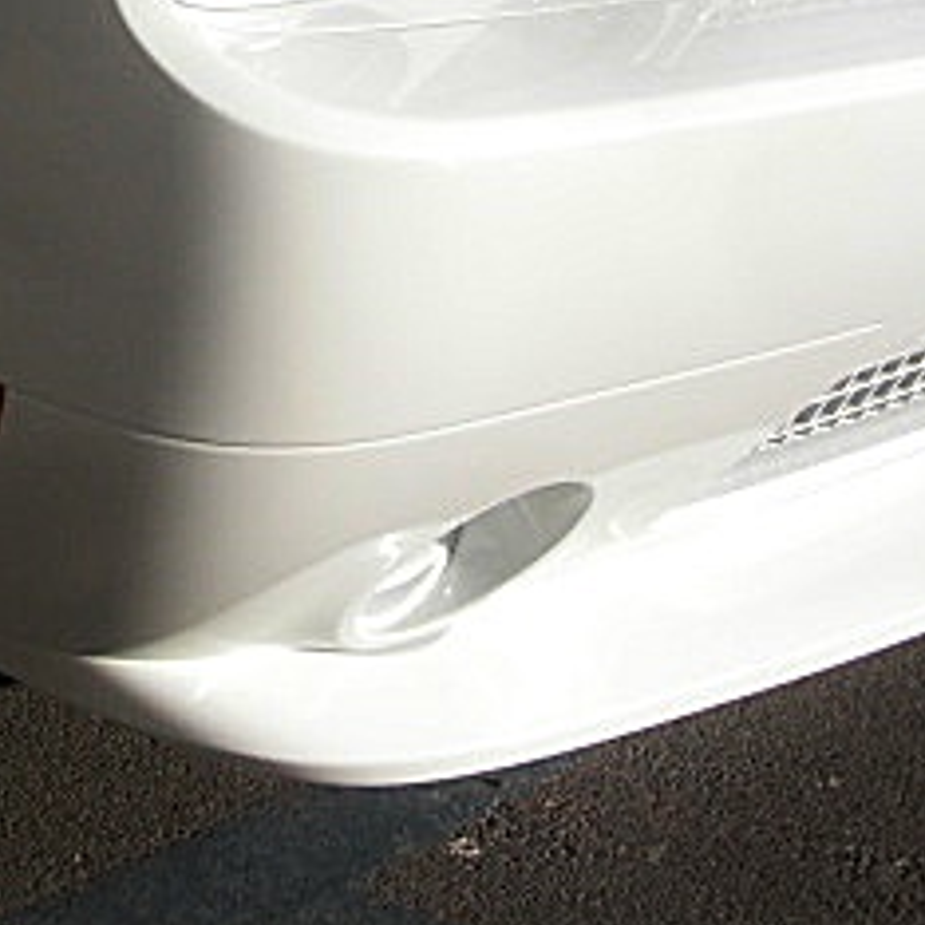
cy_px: 87
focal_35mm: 87
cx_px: 91
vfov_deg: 19.6
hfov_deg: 19.6
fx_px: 2630
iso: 50
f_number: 7.9
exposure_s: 1/160
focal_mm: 6.3
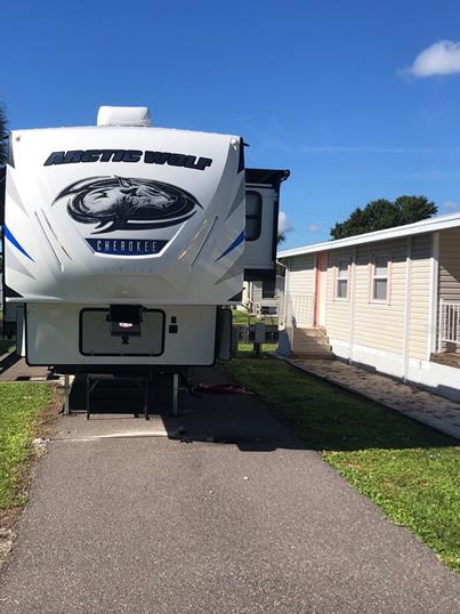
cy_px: 329
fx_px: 709
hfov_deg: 35.5
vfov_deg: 46.8
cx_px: 148
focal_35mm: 40
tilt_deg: -3.0
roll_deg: -1.9
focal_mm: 3.99
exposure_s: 1/2183
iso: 20
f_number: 1.8
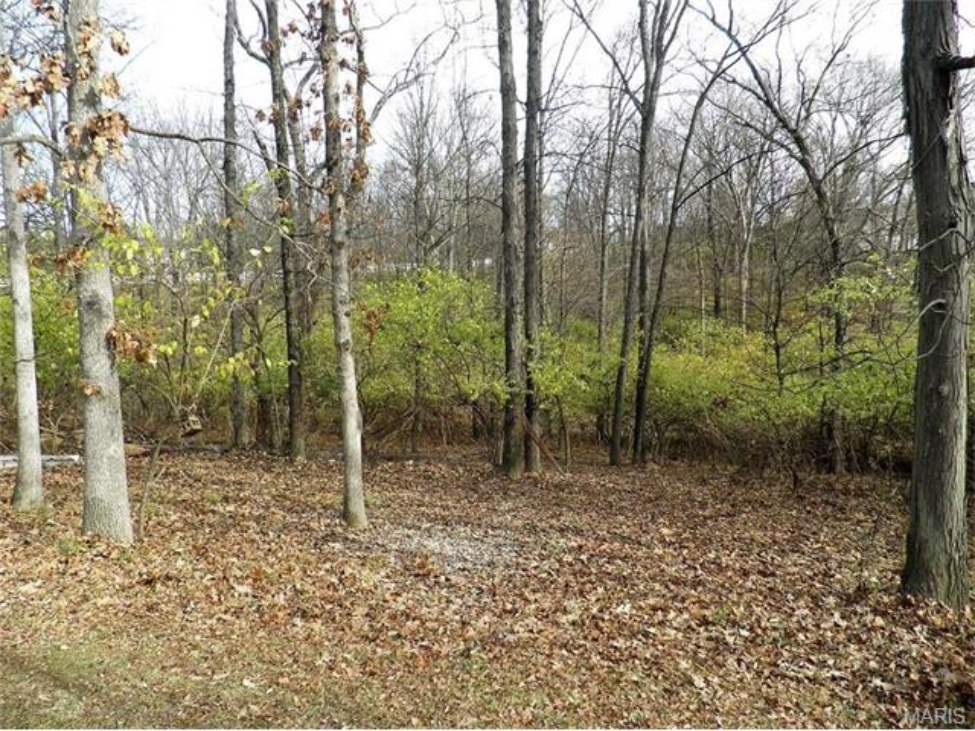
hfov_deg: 71.6
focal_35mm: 24
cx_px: 488
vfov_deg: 56.8
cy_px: 366
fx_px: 676
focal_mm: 4.3
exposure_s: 1/160
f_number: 3.3
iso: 64
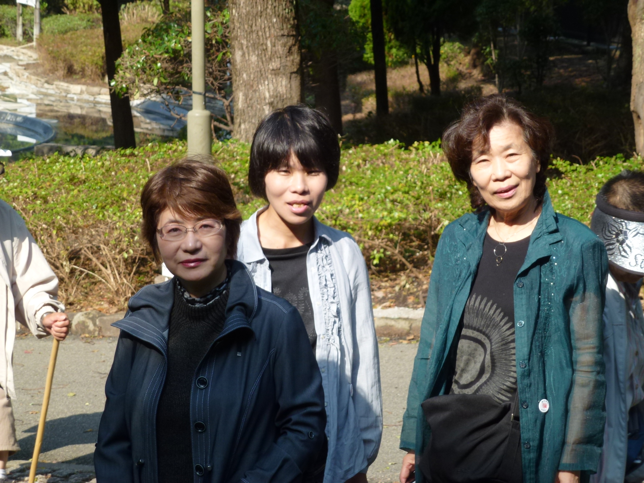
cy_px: 242
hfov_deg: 12.7
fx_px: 2884
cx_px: 322
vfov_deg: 9.6
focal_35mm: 155
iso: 100
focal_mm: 27.7
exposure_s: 1/250
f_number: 5.3
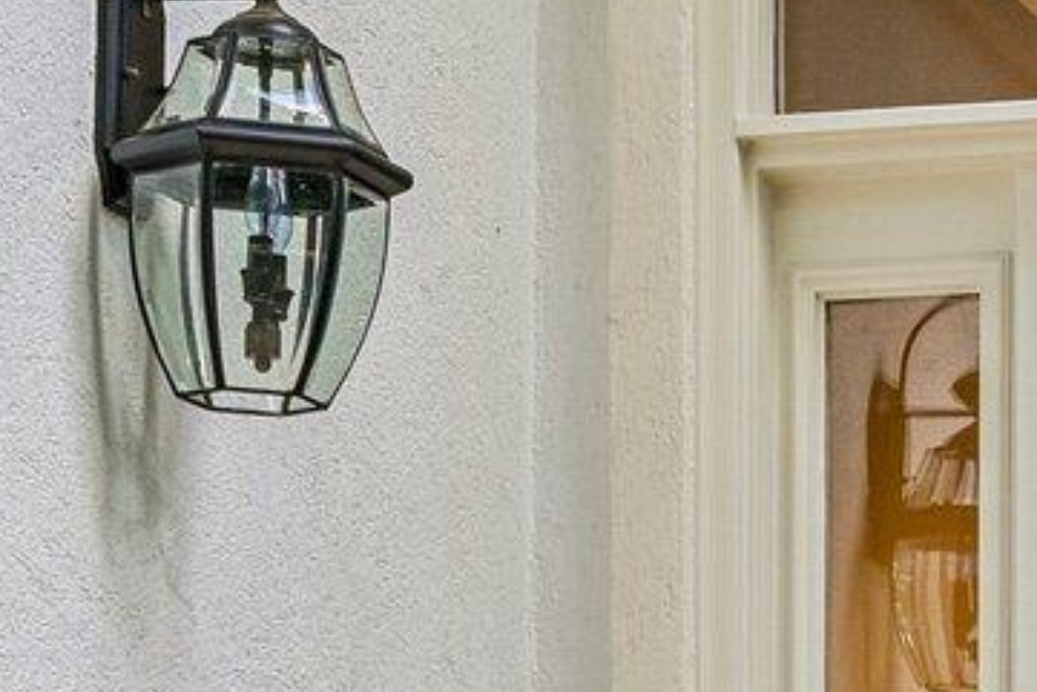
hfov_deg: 12.0
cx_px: 1020
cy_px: 1190
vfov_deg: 7.9
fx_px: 4899
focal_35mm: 170
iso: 125
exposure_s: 1/30
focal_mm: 30
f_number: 8
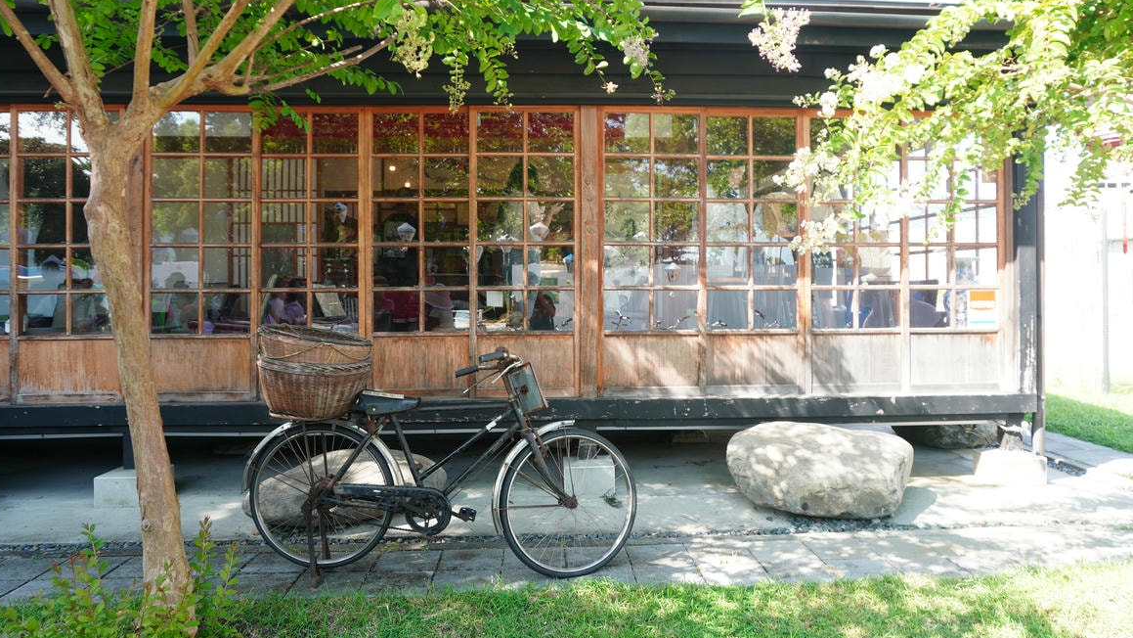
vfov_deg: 44.3
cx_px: 579
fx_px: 781
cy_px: 284
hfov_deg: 71.9
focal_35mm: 26
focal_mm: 16
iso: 100
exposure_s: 1/60
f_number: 5
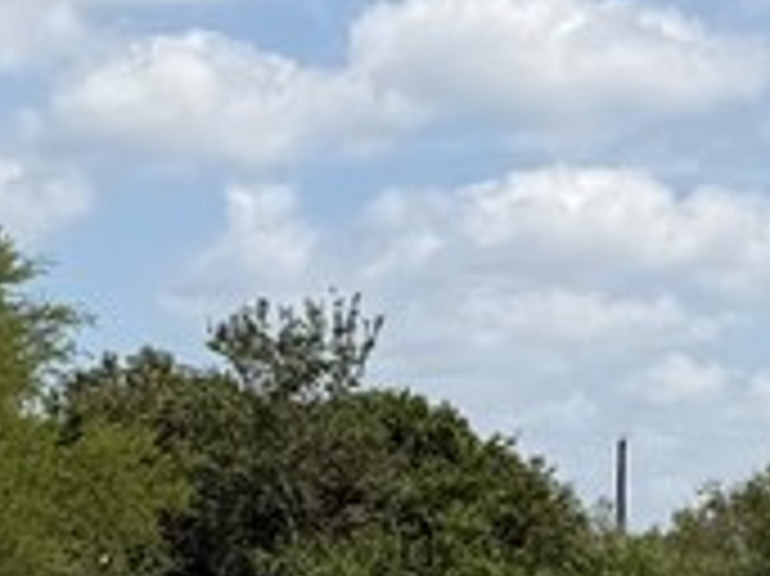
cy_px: 760
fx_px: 3201
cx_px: 302
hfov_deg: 13.7
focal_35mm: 144
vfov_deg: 10.1
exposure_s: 1/6711
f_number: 1.78
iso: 80
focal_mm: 6.76
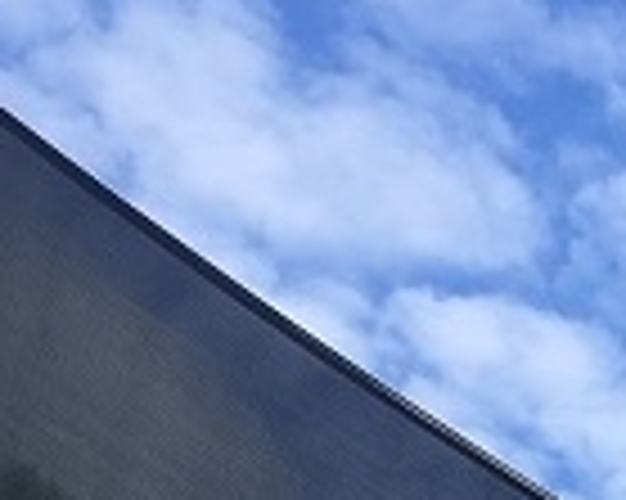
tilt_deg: +19.9
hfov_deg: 11.1
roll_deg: +2.4
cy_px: 1104
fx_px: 3018
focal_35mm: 163
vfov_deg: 8.8
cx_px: 1076
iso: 25
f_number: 2.2
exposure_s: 1/538
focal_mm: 4.15
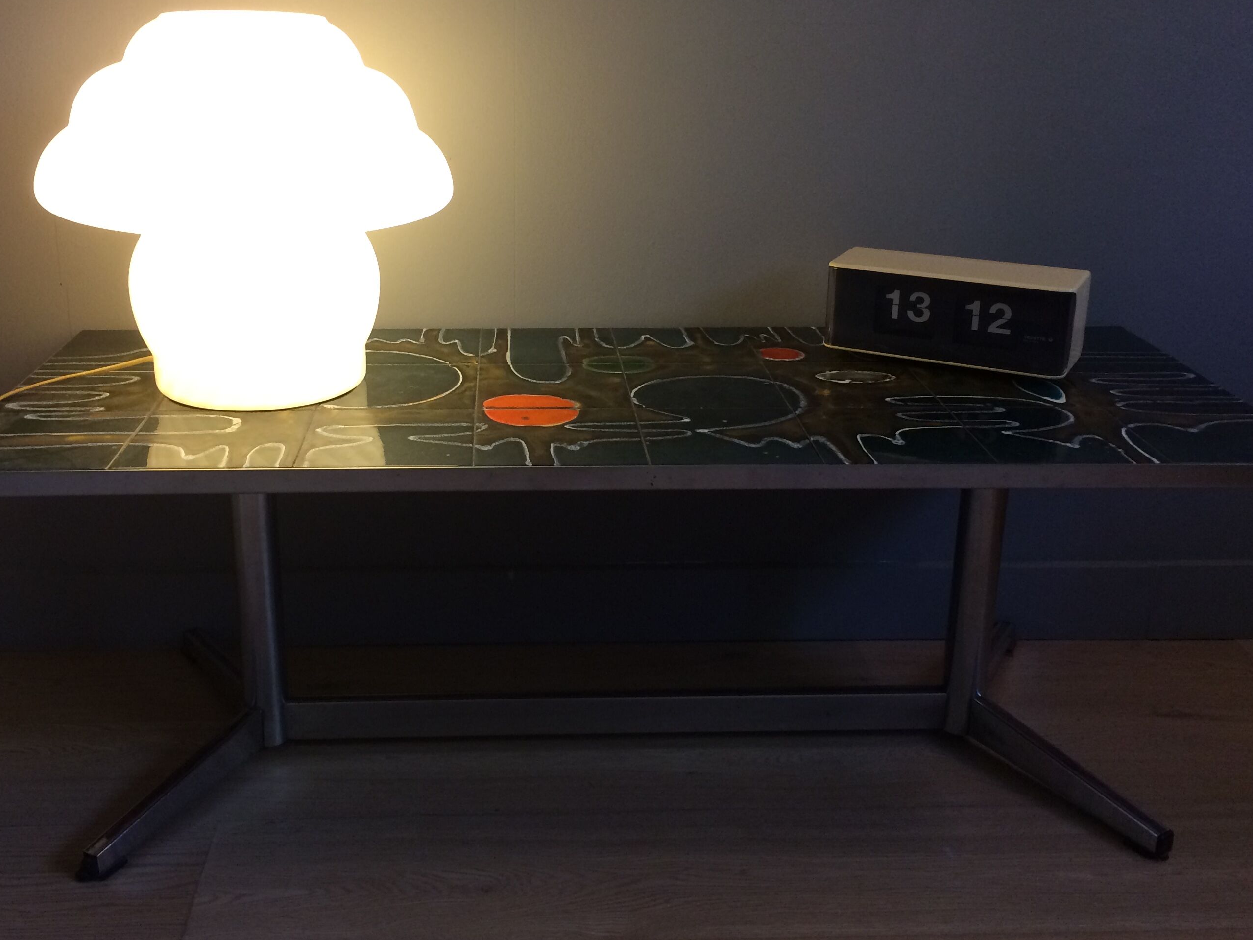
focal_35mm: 37
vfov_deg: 38.5
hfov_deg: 50.1
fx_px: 1339
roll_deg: -0.7
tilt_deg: -19.1
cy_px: 382
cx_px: 569
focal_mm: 4.15
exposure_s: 1/33
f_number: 2.2
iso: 80
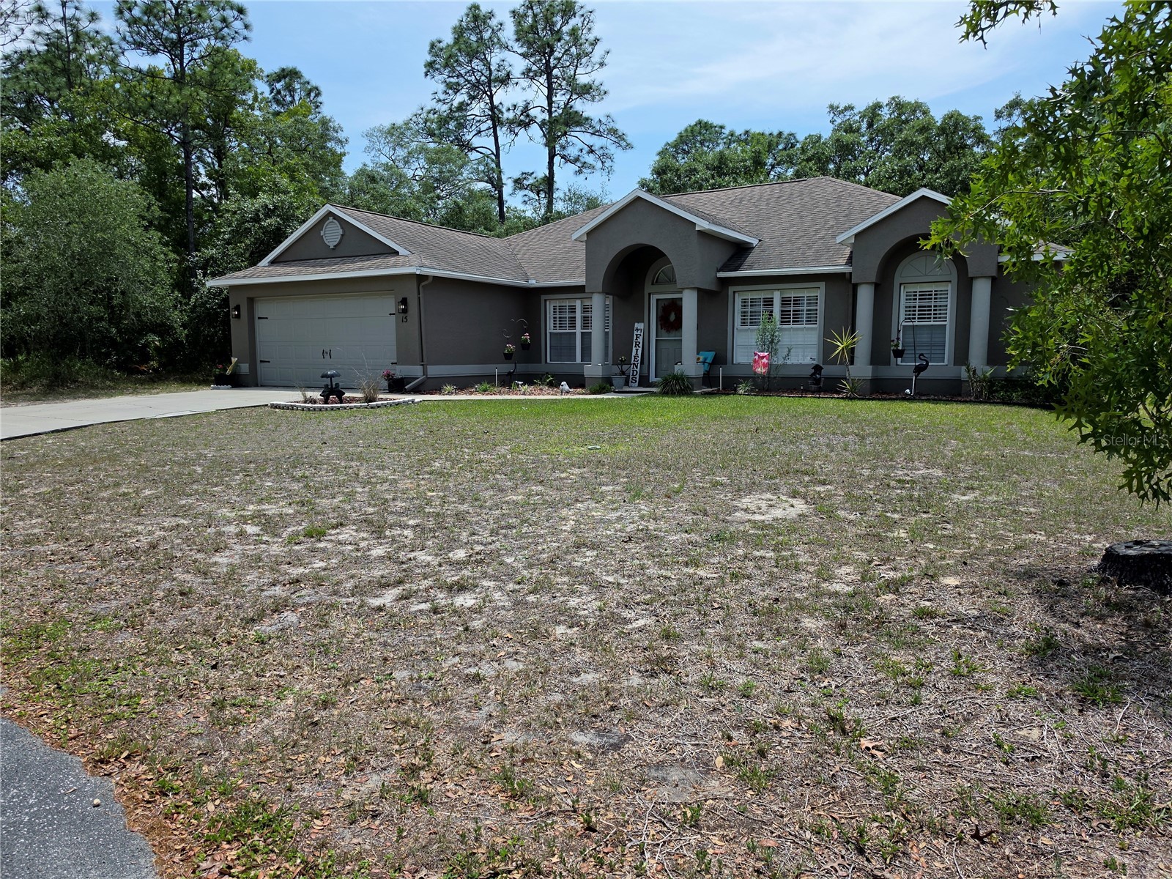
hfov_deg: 73.9
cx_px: 586
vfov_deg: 58.9
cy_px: 440
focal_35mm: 23
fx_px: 779
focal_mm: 6.5
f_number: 1.4
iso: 10
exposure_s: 1/1120
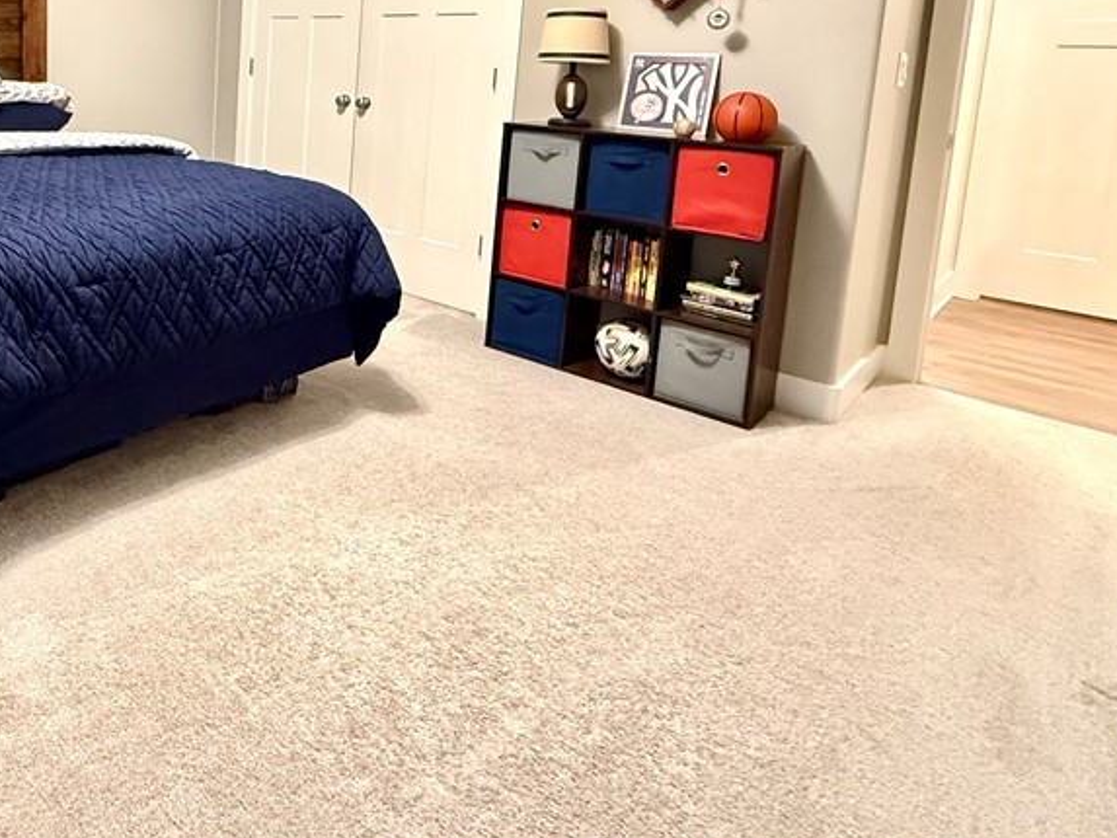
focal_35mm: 25
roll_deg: -2.2
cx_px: 205
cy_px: 146
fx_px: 807
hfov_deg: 62.7
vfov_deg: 50.9
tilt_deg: -5.8
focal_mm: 2.22
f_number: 2.2
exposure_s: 1/40
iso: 1000
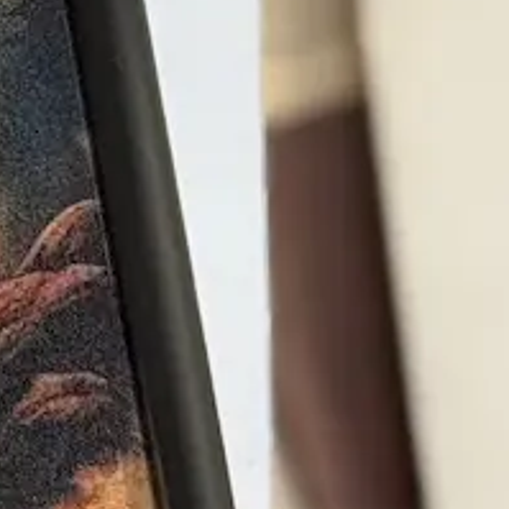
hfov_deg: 6.3
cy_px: 164
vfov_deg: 6.4
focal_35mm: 273
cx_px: -458
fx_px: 4542
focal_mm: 6.76
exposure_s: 1/1543
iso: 80
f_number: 1.78
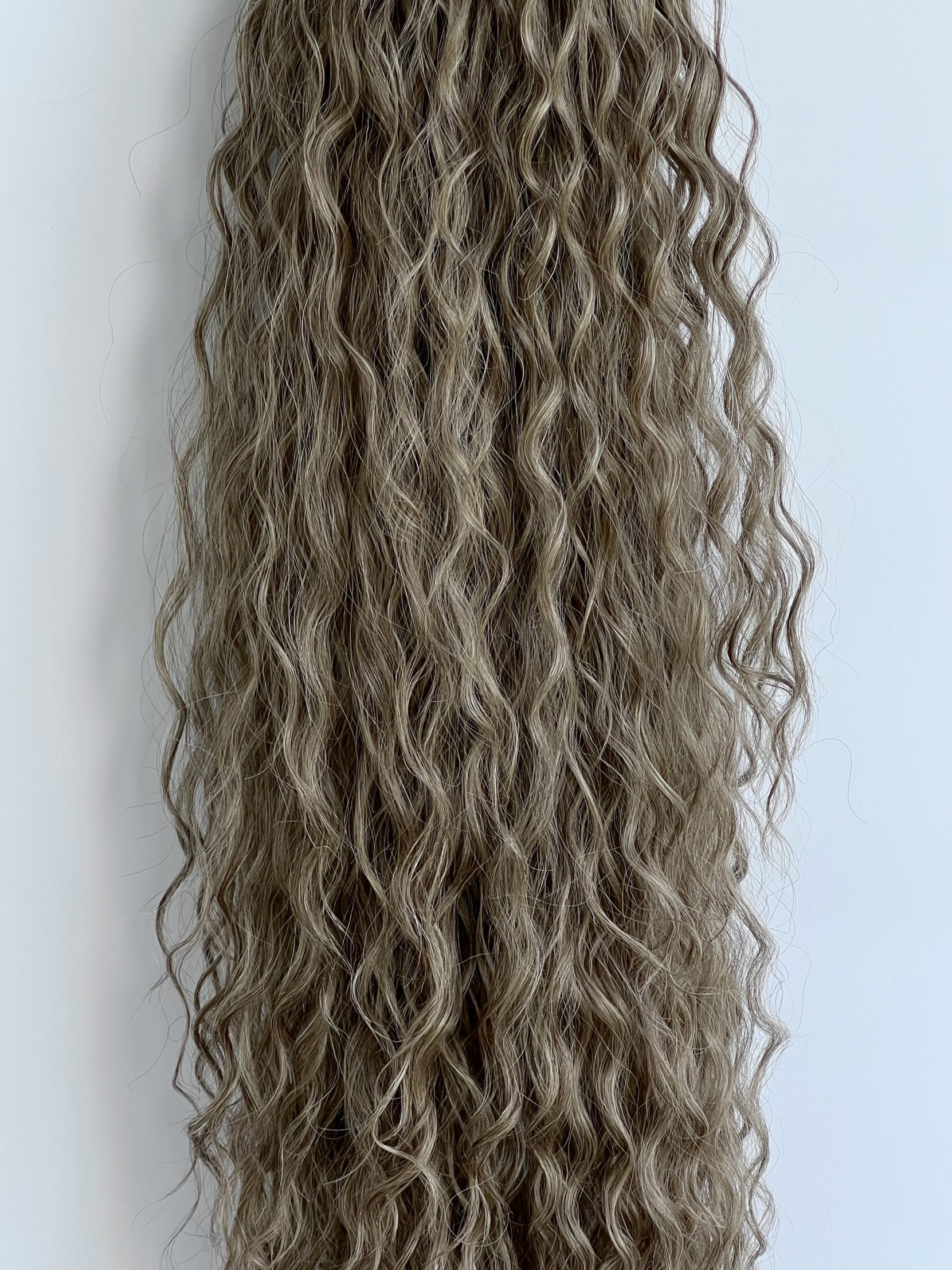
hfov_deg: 16.6
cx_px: 478
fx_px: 3264
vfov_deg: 22.0
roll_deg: +0.7
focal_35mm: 89
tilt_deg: -9.0
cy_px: 635
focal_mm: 9
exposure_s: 1/99
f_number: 2.8
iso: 32
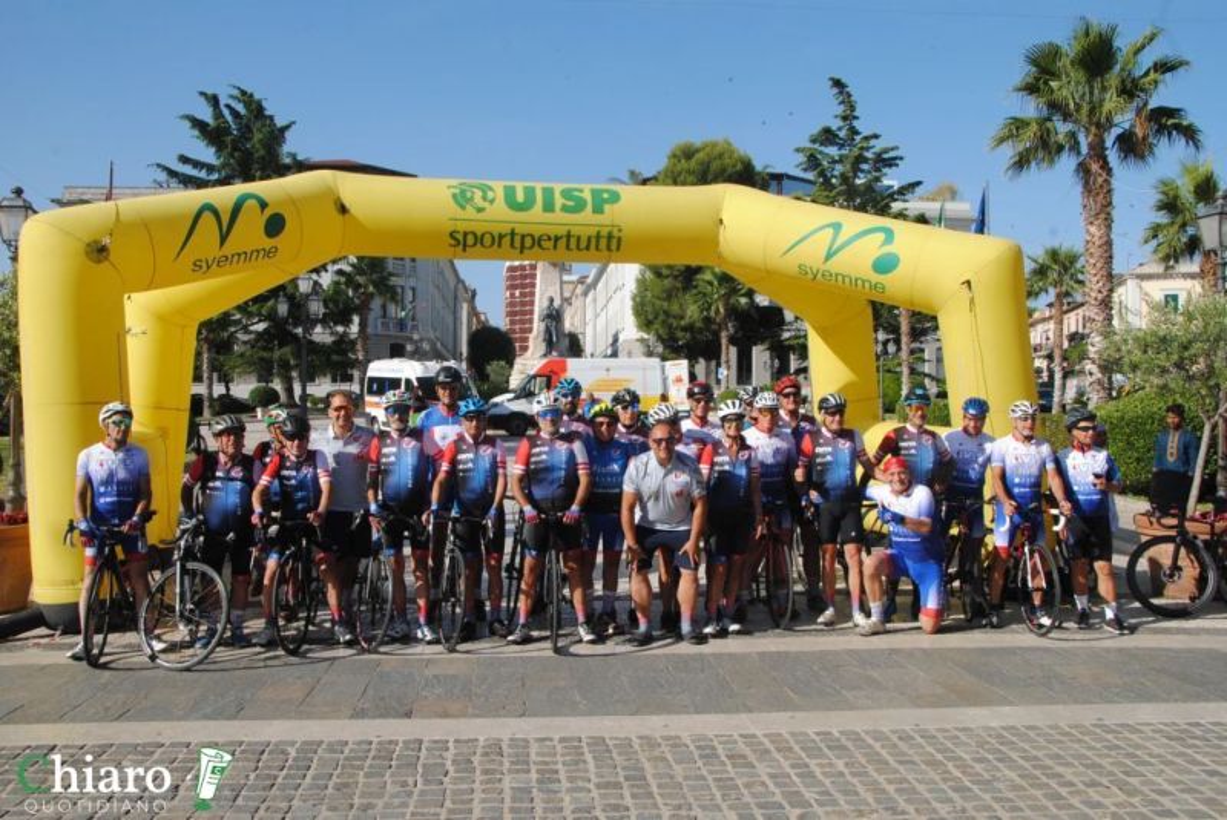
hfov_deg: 59.4
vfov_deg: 41.8
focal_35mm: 32
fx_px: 1075
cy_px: 410
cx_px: 614
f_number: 11
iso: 400
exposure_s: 1/500
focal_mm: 21
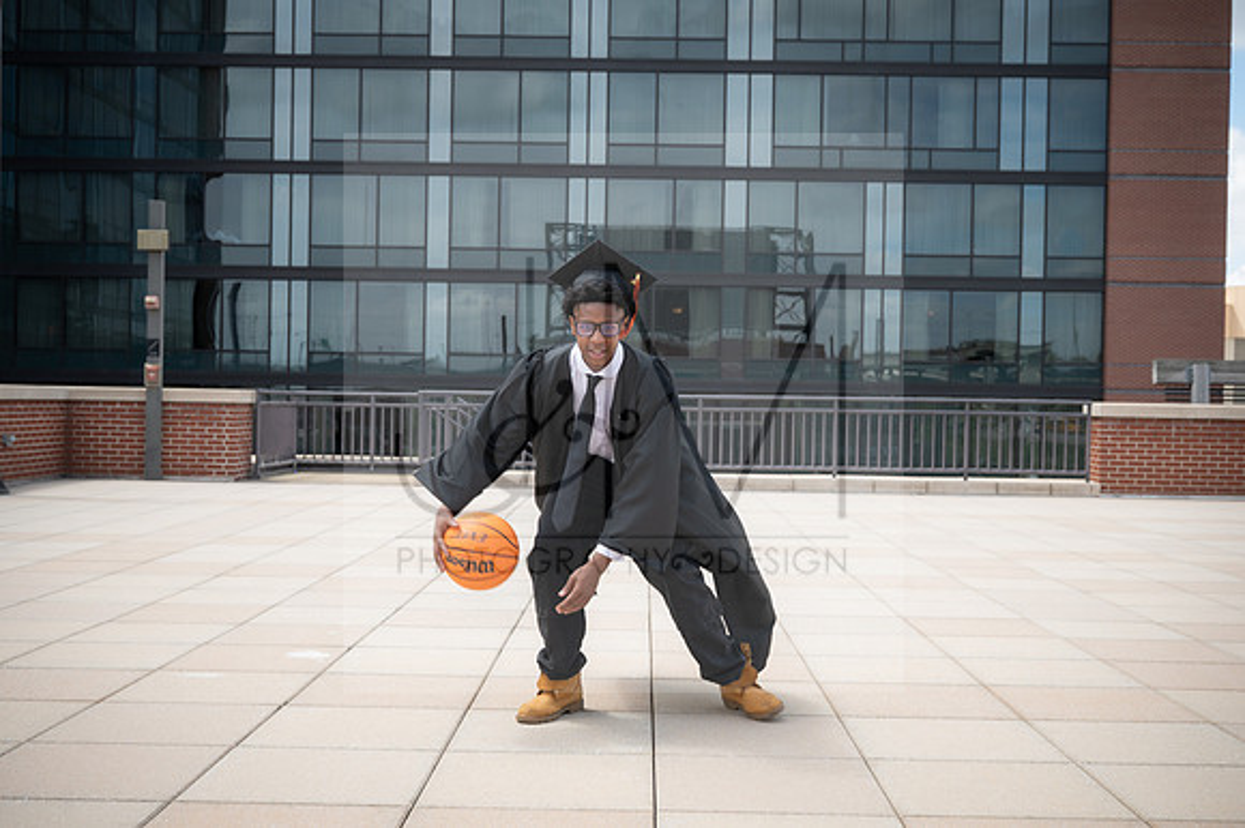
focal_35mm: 43
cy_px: 414
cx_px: 622
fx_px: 1486
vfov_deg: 31.2
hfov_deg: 45.5
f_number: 5
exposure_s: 1/200
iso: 80
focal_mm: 43
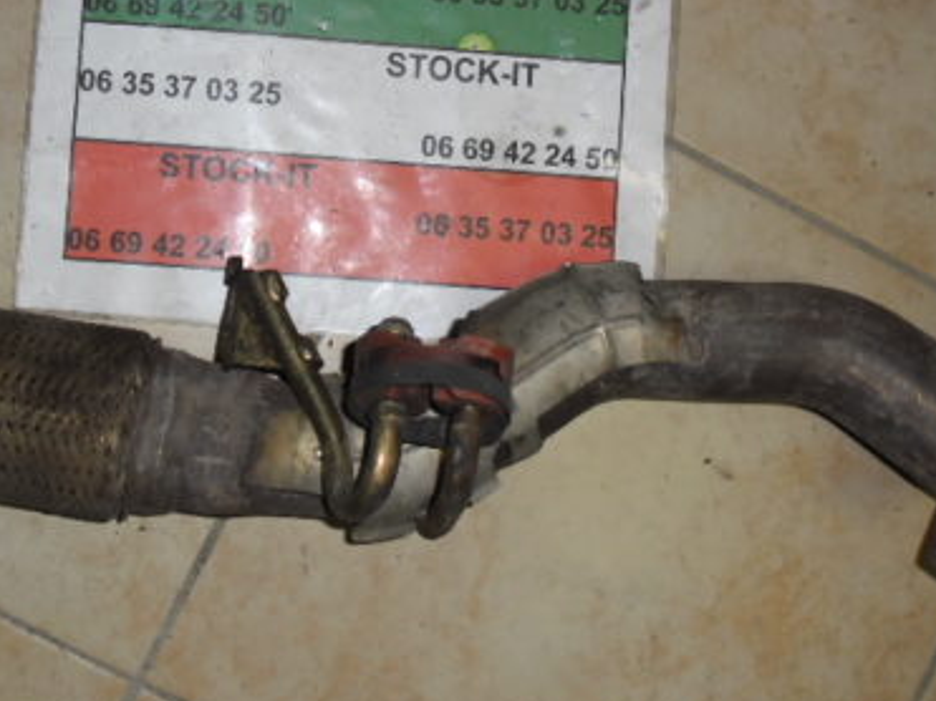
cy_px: 228
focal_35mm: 51
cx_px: 353
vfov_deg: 28.3
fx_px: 1379
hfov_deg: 37.3
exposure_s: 1/45
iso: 80
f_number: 3.5
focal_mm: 4.9
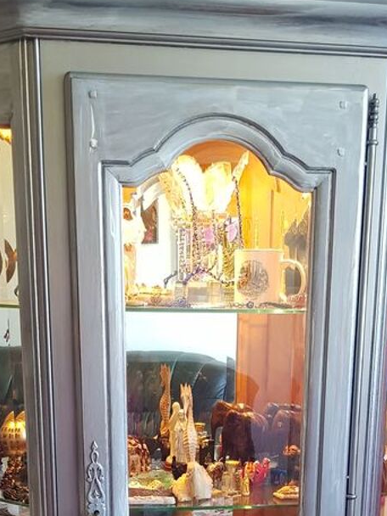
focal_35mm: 57
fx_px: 850
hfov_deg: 25.6
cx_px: 223
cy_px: 513
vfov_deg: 31.3
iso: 250
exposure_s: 1/25
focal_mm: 4.2
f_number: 1.7
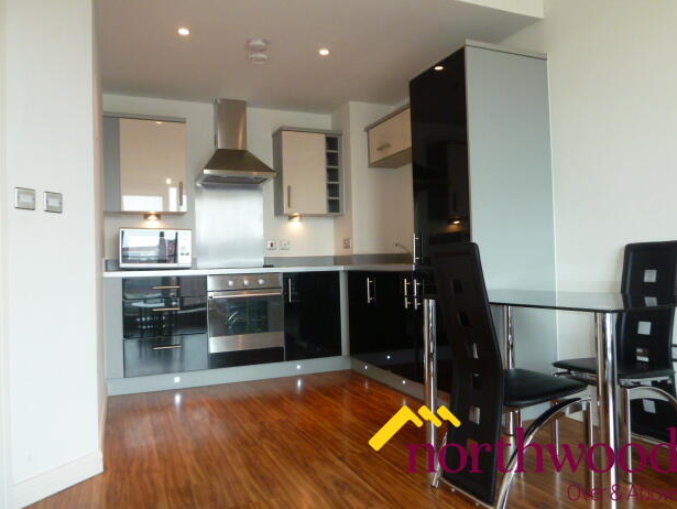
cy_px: 263
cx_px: 350
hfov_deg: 67.3
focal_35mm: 26
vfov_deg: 53.1
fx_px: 509
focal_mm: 4.1
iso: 250
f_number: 3.3
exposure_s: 1/30
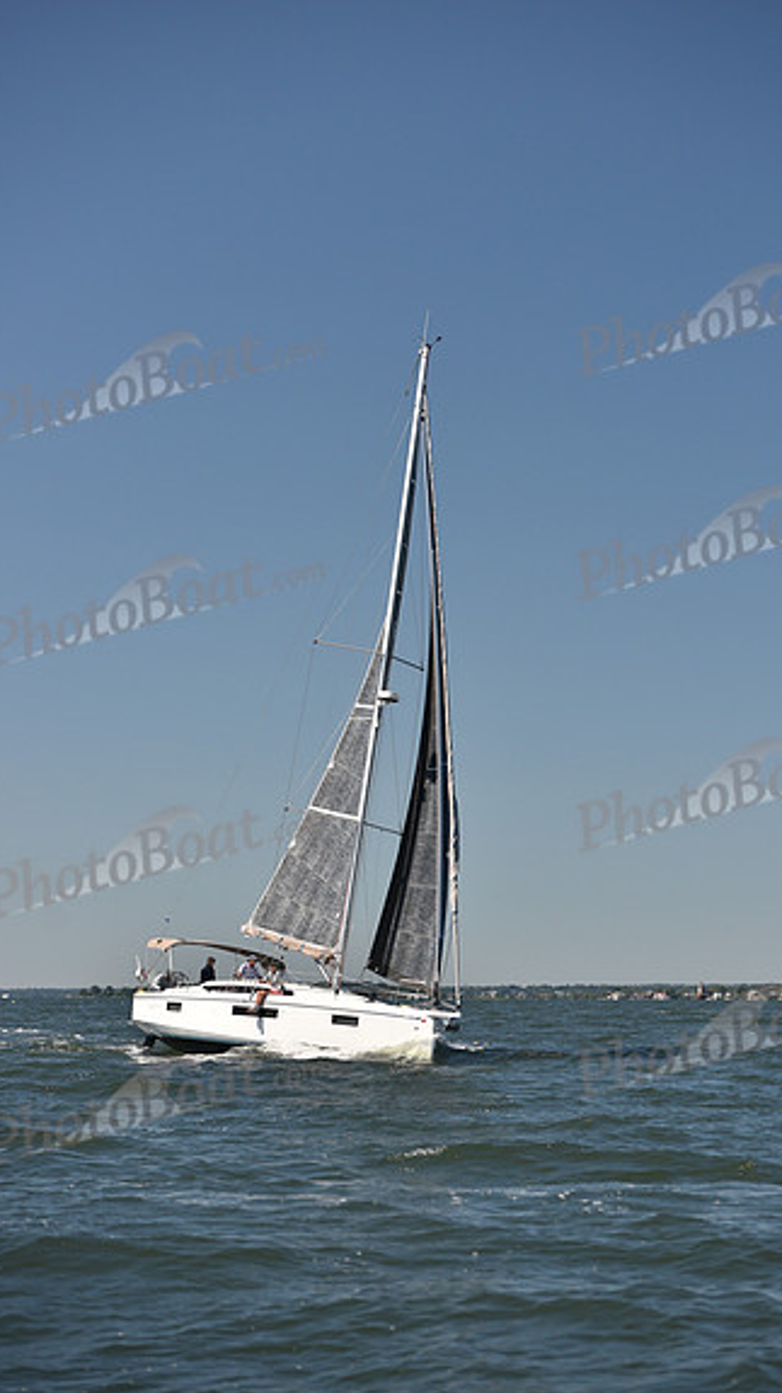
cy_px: 698
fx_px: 2731
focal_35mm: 74
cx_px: 452
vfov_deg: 28.6
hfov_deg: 16.3
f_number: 4
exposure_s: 1/1250
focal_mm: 70
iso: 250
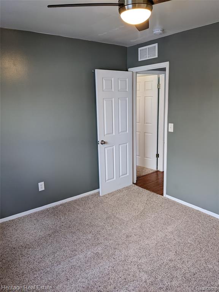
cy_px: 146
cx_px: 110
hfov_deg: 51.4
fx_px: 228
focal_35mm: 27
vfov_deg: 65.3
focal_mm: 4.38
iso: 203
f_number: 1.73
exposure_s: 1/120
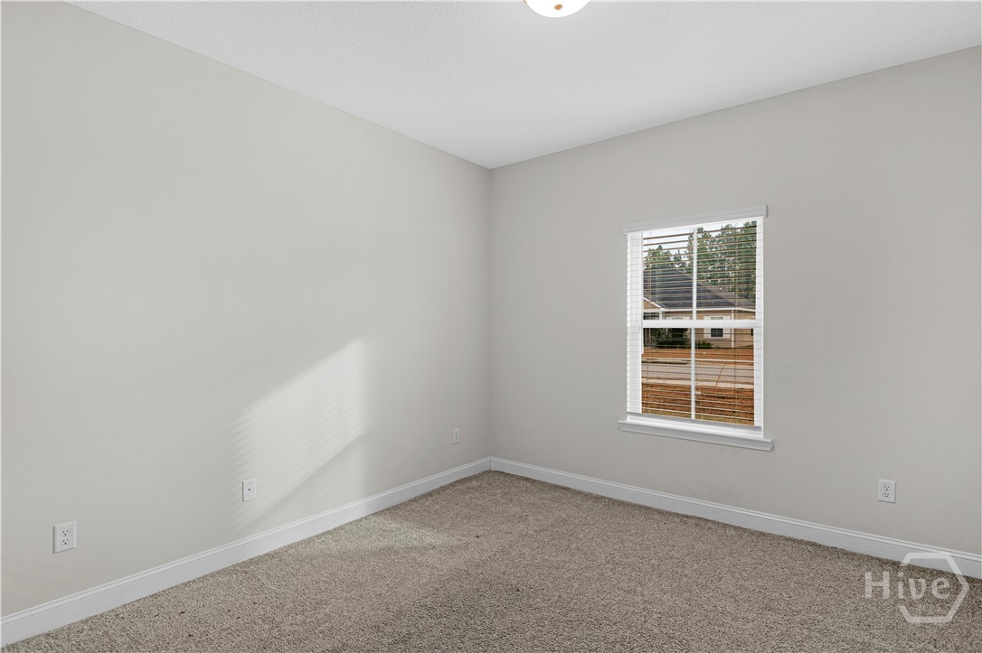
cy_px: 326
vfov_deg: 72.0
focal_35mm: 16
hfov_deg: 95.0
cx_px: 491
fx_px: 450
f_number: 7.1
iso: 250
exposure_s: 1/10
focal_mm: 11
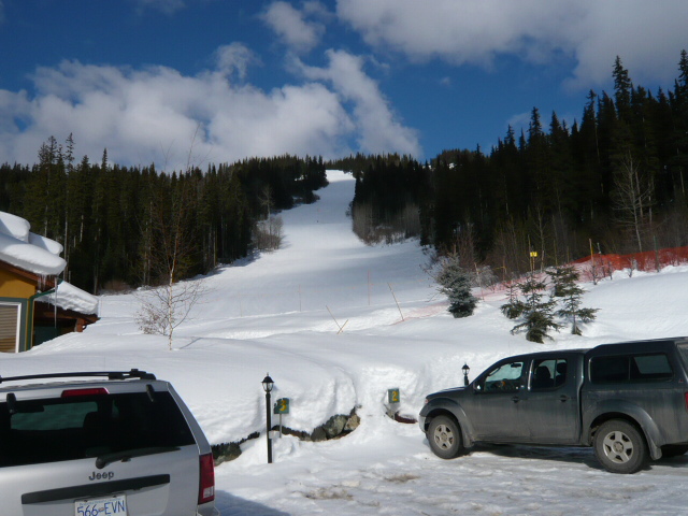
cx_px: 344
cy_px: 258
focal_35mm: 30
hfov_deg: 60.0
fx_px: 596
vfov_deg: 46.8
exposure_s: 1/500
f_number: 8
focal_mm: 4.6
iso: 100
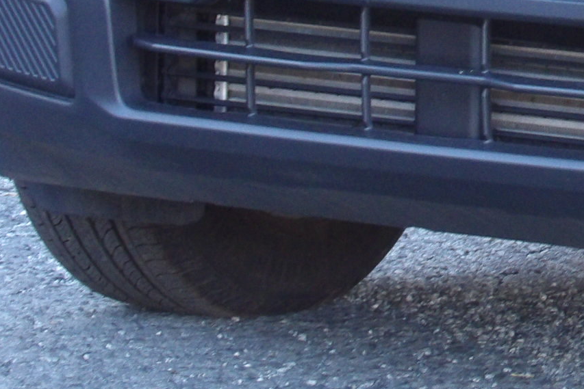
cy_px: -113
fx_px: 8664
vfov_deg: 2.6
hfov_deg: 3.9
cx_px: 709
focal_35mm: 534
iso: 314
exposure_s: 1/50
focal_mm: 30.2
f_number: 4.4
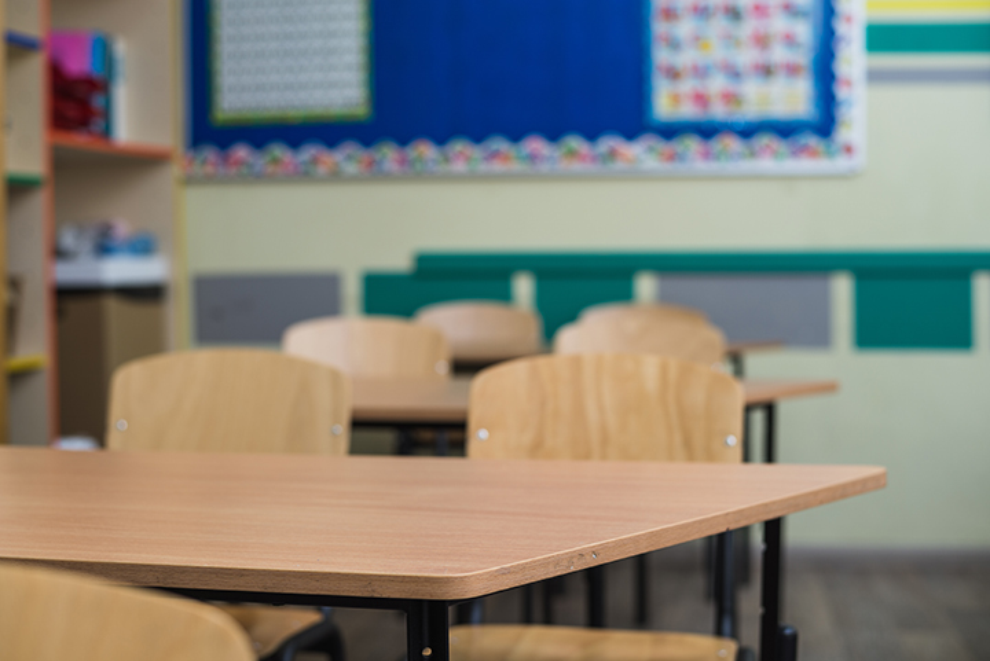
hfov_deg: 39.6
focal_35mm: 50
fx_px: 1376
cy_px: 330
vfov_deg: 27.0
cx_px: 495
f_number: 3.2
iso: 100
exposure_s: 1/160
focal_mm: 50
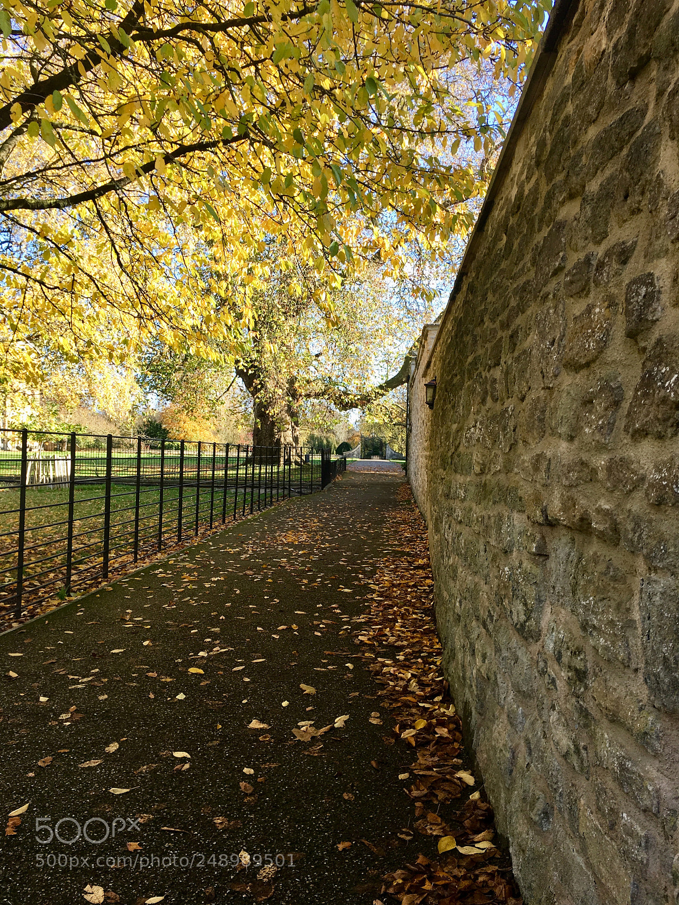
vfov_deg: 61.7
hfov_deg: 48.2
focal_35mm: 29
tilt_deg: -0.4
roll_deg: +1.2
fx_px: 758
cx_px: 340
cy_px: 452
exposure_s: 1/220
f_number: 2.2
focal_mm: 4.15
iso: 25
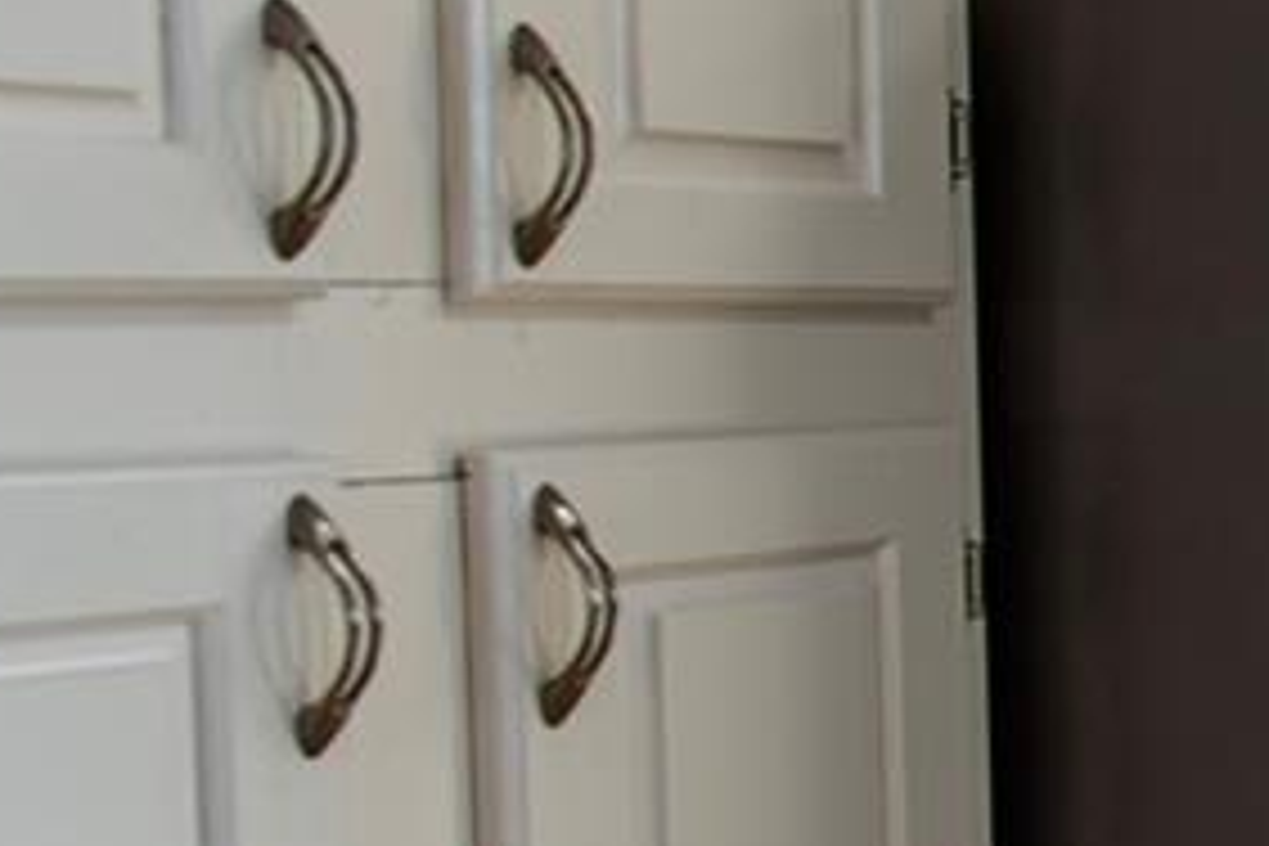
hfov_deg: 12.6
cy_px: 434
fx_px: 2996
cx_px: 3532
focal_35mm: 85
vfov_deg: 16.1
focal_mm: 15
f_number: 3.2
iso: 100
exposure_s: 1/40
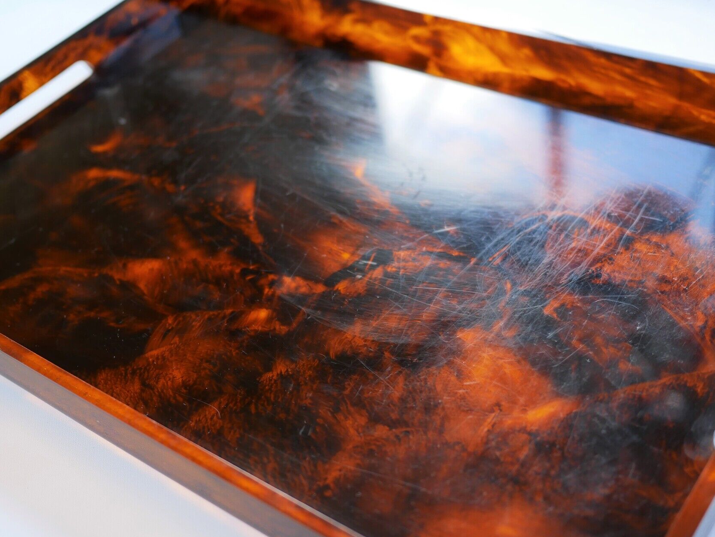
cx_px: 326
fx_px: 992
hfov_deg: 39.6
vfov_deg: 30.3
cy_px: 302
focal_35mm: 48
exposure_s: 1/60
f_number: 1.7
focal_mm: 20
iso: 200
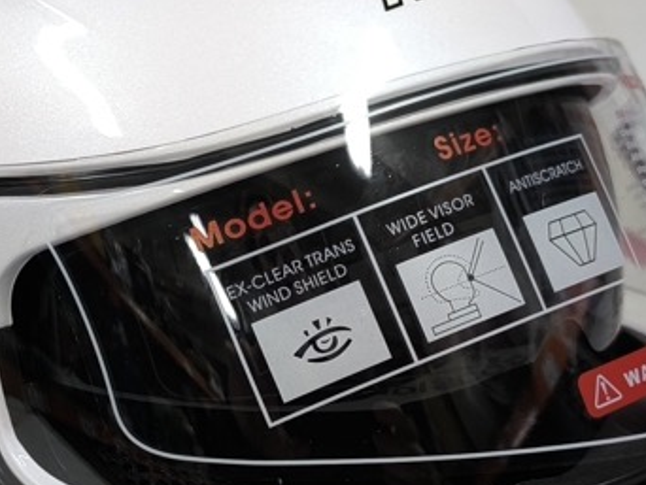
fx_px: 1606
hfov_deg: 22.6
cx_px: 204
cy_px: 330
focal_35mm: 86
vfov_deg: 17.1
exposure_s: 1/50
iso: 500
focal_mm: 6.14
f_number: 1.65
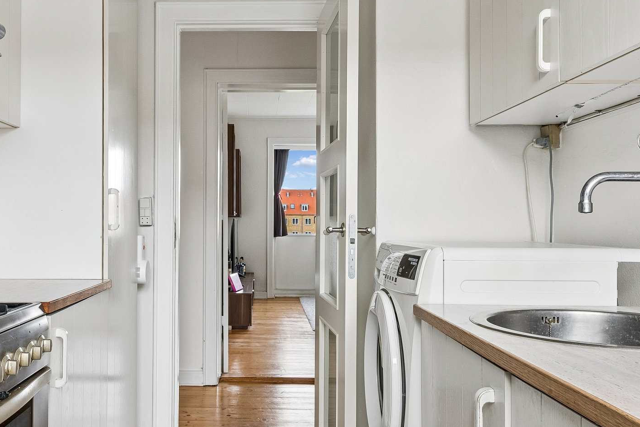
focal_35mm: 32
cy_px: 232
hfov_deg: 57.3
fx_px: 569
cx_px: 208
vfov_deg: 41.1
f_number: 13
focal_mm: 15
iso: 400
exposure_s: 1/8
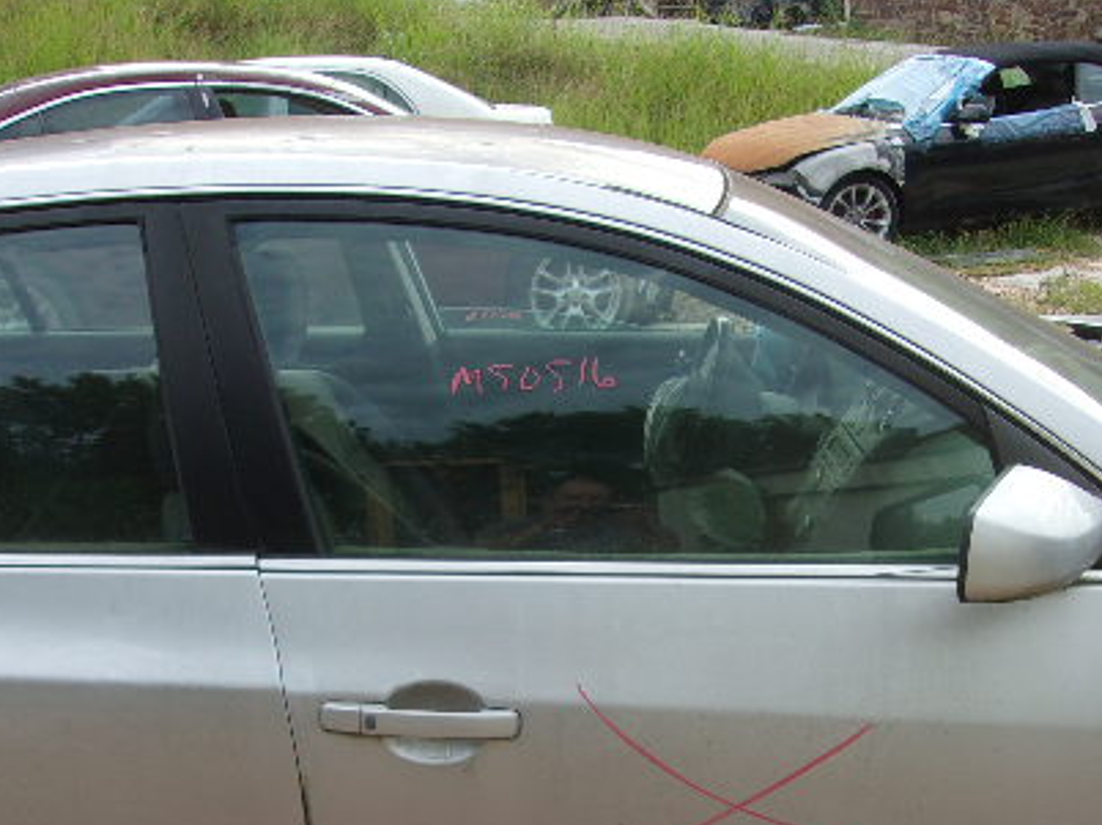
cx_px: 641
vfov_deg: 32.7
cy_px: 647
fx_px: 1368
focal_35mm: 43
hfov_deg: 43.7
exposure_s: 1/250
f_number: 3
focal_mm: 4.9
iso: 80
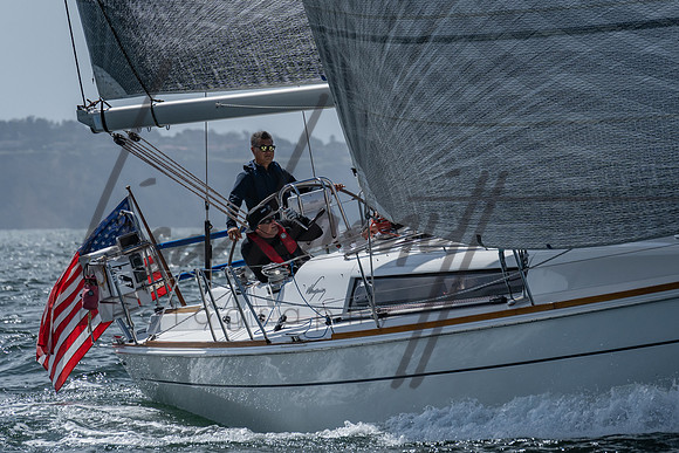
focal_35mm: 336
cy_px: 171
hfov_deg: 6.1
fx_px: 6329
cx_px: 282
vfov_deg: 4.1
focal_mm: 200
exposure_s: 1/2500
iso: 200
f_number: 6.3
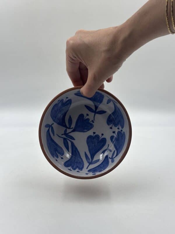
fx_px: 324
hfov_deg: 30.3
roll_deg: -1.2
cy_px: 117
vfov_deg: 39.7
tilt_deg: -22.0
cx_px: 88
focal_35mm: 48
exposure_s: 1/398
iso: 64
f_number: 1.78
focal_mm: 6.86
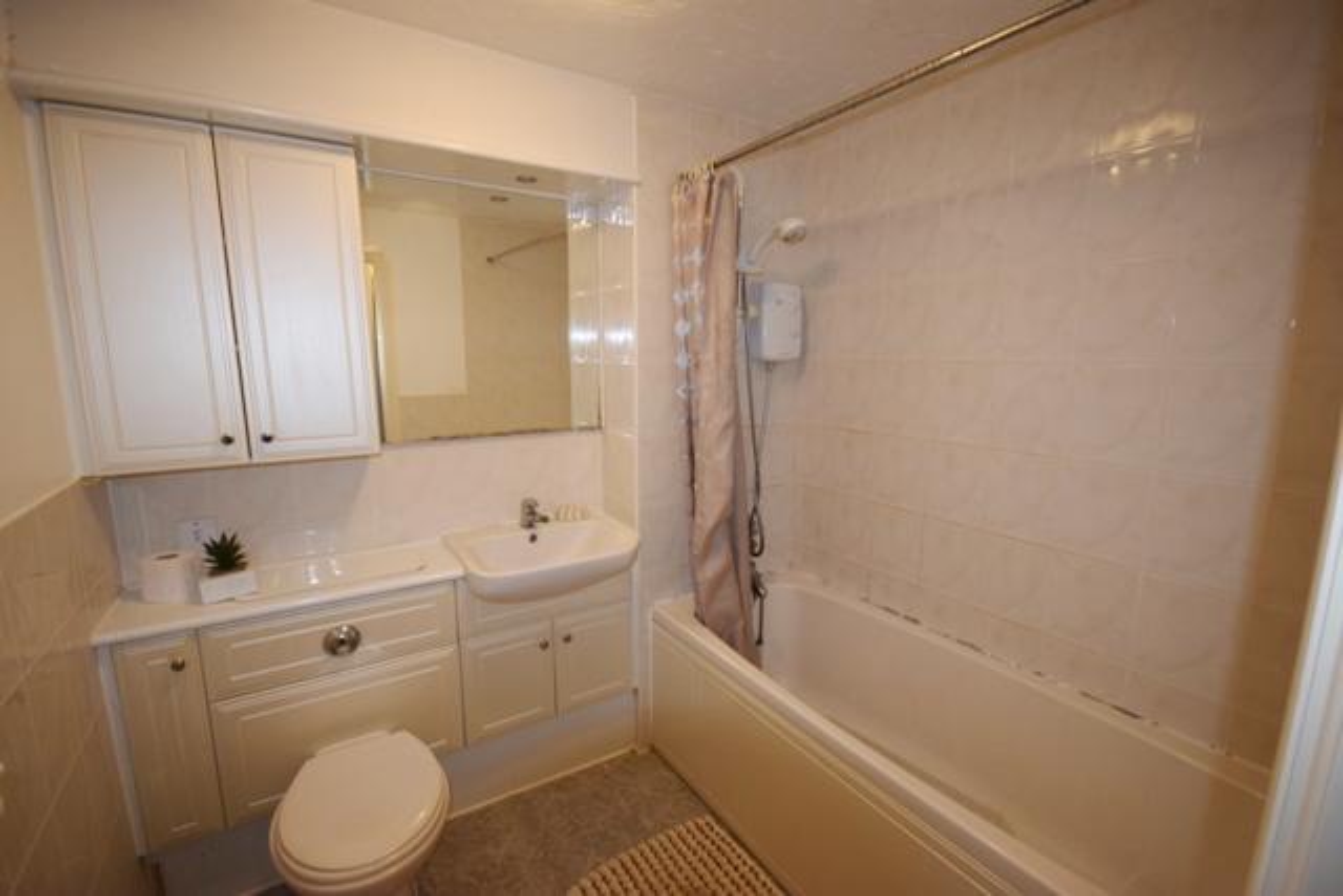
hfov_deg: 100.4
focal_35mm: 15
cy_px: 448
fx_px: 560
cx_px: 672
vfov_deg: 77.4
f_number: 4
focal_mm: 10
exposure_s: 1/60
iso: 900
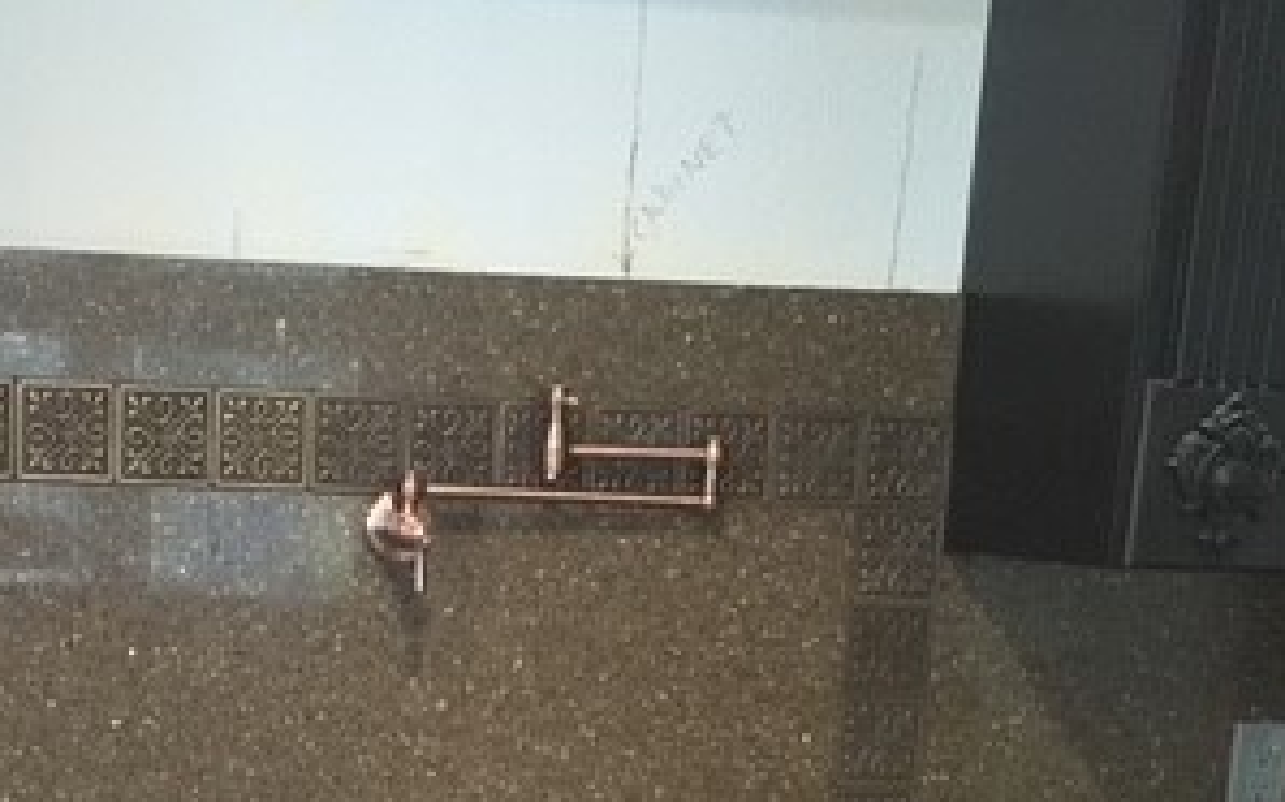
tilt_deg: -12.0
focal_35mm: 66
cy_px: 953
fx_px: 2310
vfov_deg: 18.7
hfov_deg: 30.5
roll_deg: -2.7
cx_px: 302
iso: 125
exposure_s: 1/15
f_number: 2.2
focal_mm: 4.15
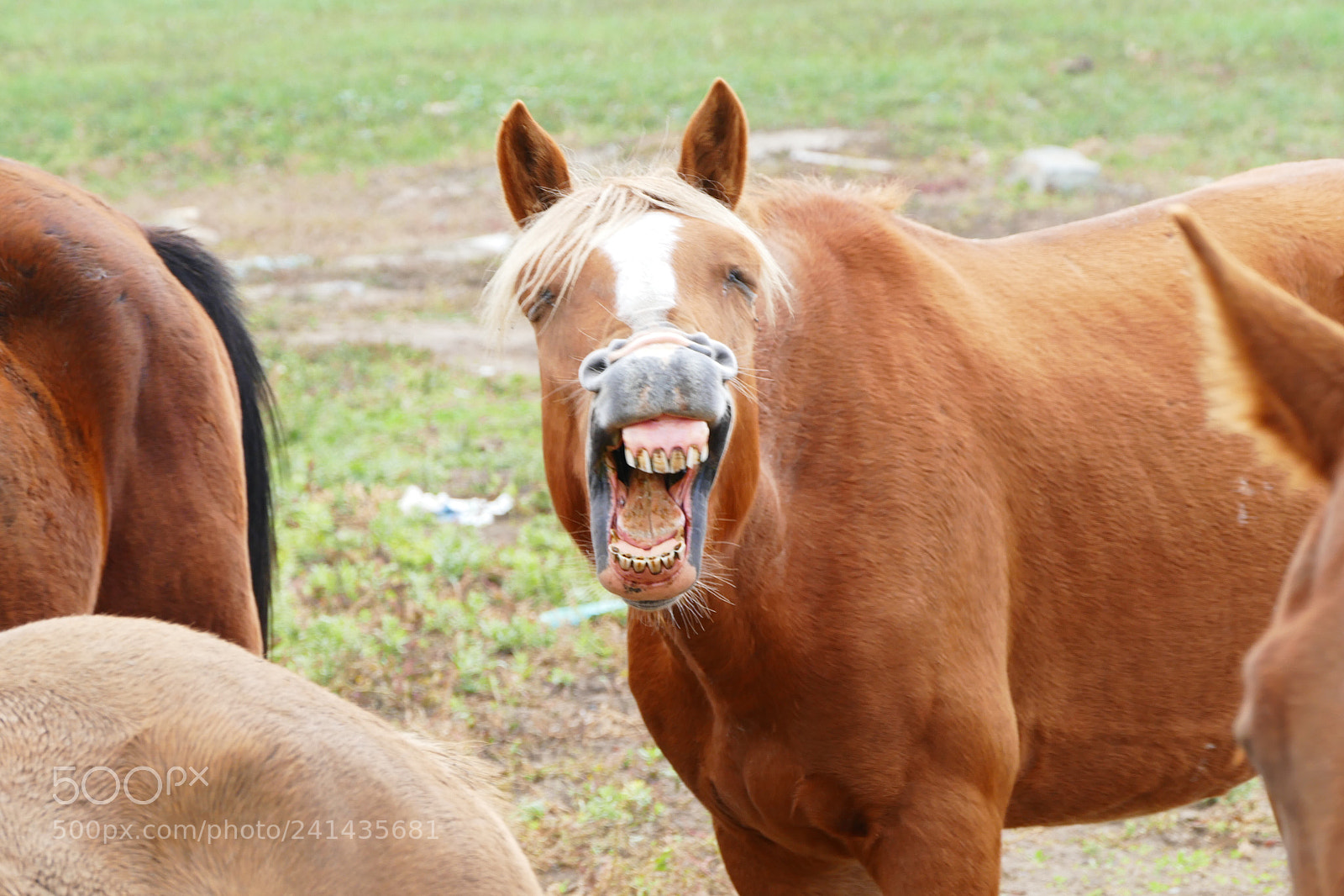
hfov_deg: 9.0
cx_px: 672
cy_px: 448
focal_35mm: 230
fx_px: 8584
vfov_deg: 6.0
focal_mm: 84.07
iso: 160
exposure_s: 1/100
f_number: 5.6
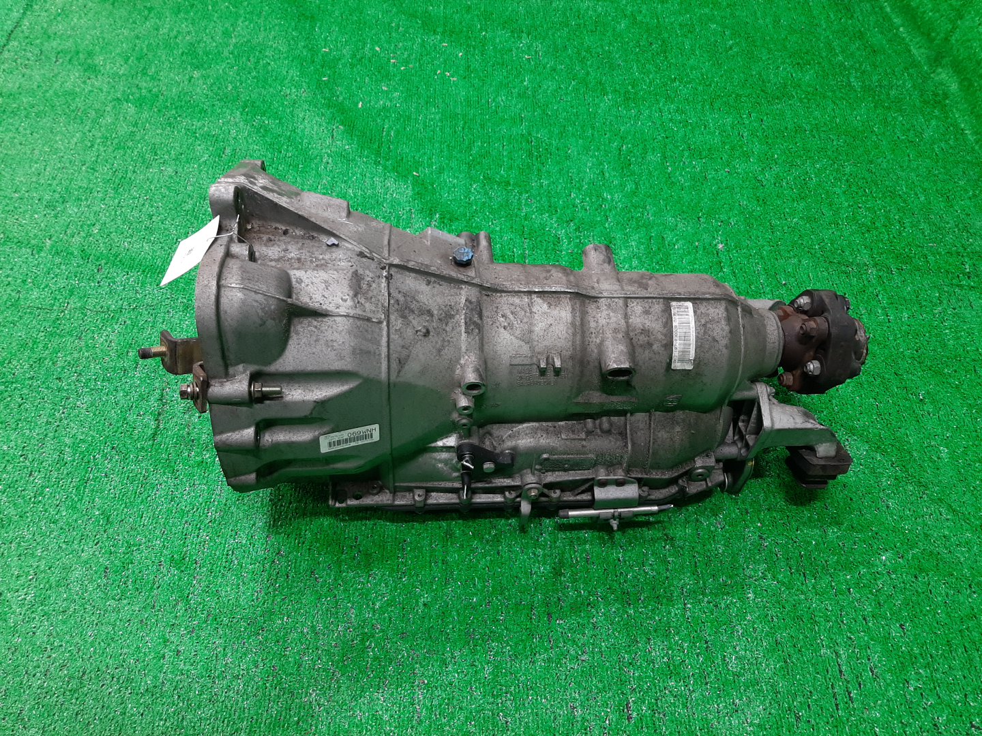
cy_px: 368
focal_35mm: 26
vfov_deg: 53.1
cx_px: 491
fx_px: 738
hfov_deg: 67.3
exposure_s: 1/50
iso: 112
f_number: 1.7
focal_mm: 3.93
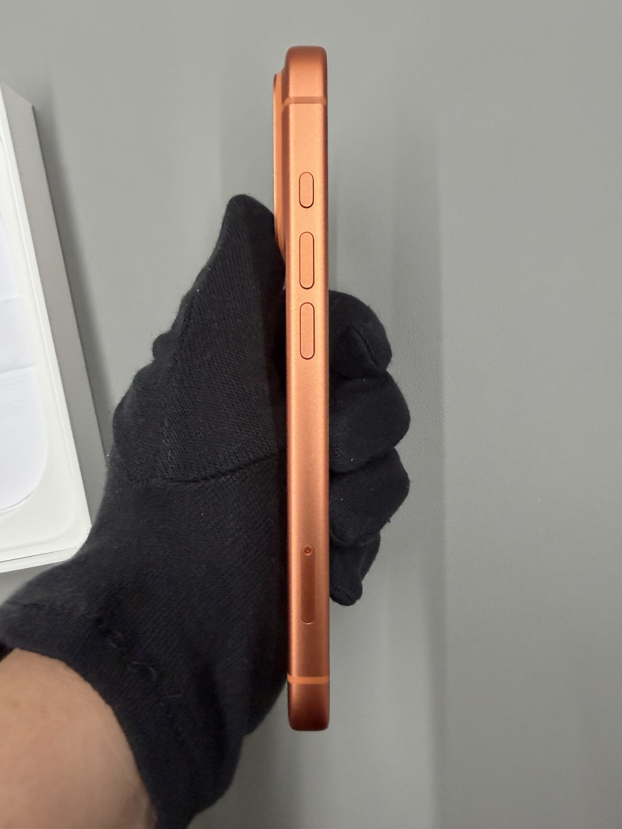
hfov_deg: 56.8
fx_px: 575
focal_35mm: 24
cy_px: 414
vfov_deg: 71.6
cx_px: 311
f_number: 2.2
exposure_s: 1/113
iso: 320
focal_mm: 2.22
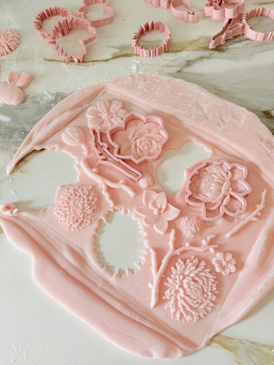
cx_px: 137
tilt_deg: -66.6
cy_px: 182
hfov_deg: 56.8
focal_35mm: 24
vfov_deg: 71.6
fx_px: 253
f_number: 1.78
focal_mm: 6.76
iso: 160
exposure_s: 1/121
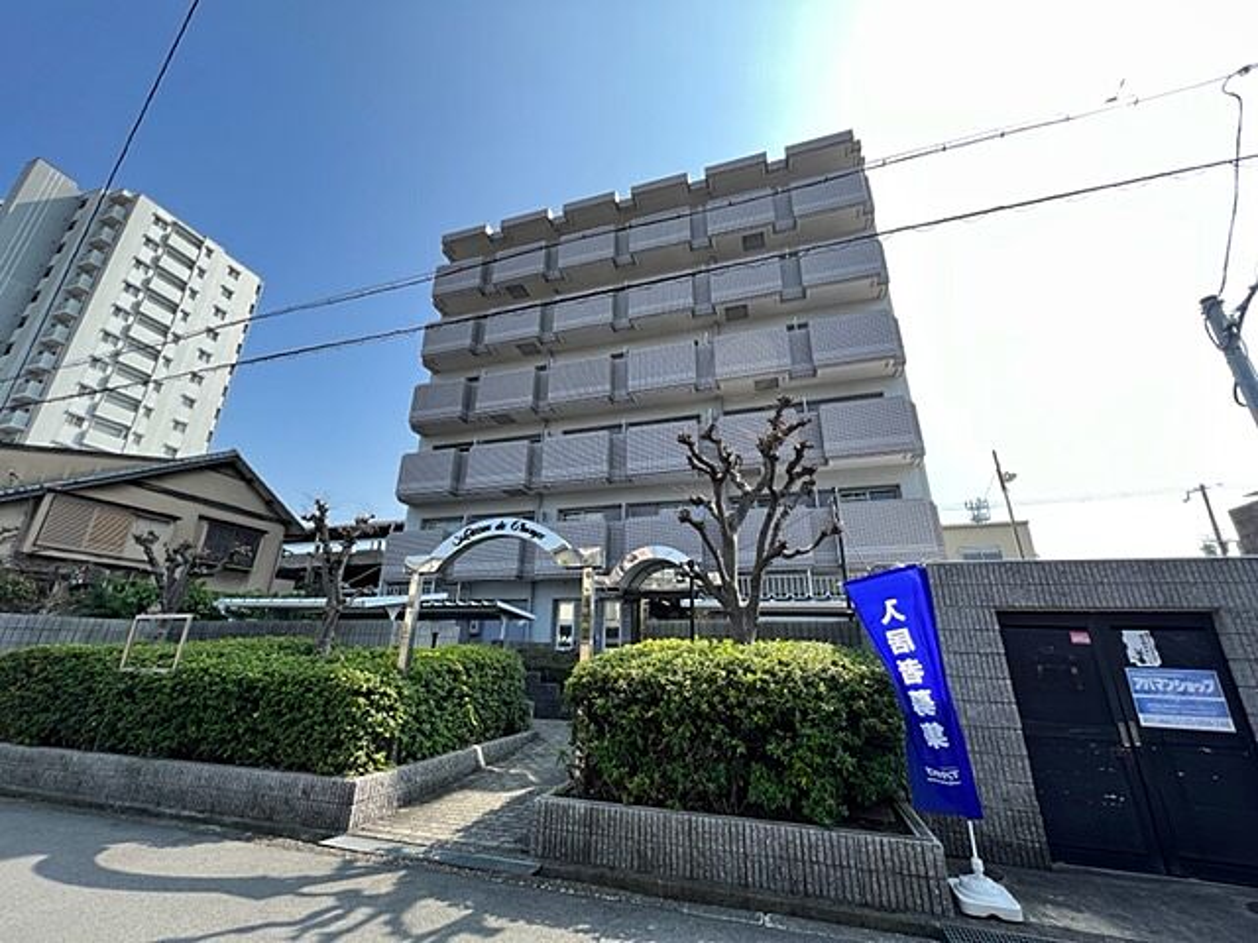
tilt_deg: +20.9
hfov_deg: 106.2
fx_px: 472
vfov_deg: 89.9
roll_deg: -1.6
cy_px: 472
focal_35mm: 13
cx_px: 629
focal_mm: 1.57
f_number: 1.8
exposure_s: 1/615
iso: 32
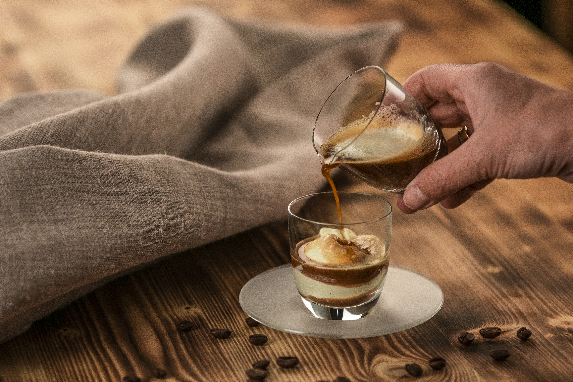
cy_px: 191
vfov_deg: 10.8
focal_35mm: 127
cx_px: 286
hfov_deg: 16.1
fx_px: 2022
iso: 1000
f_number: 2.8
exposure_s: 1/160
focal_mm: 85
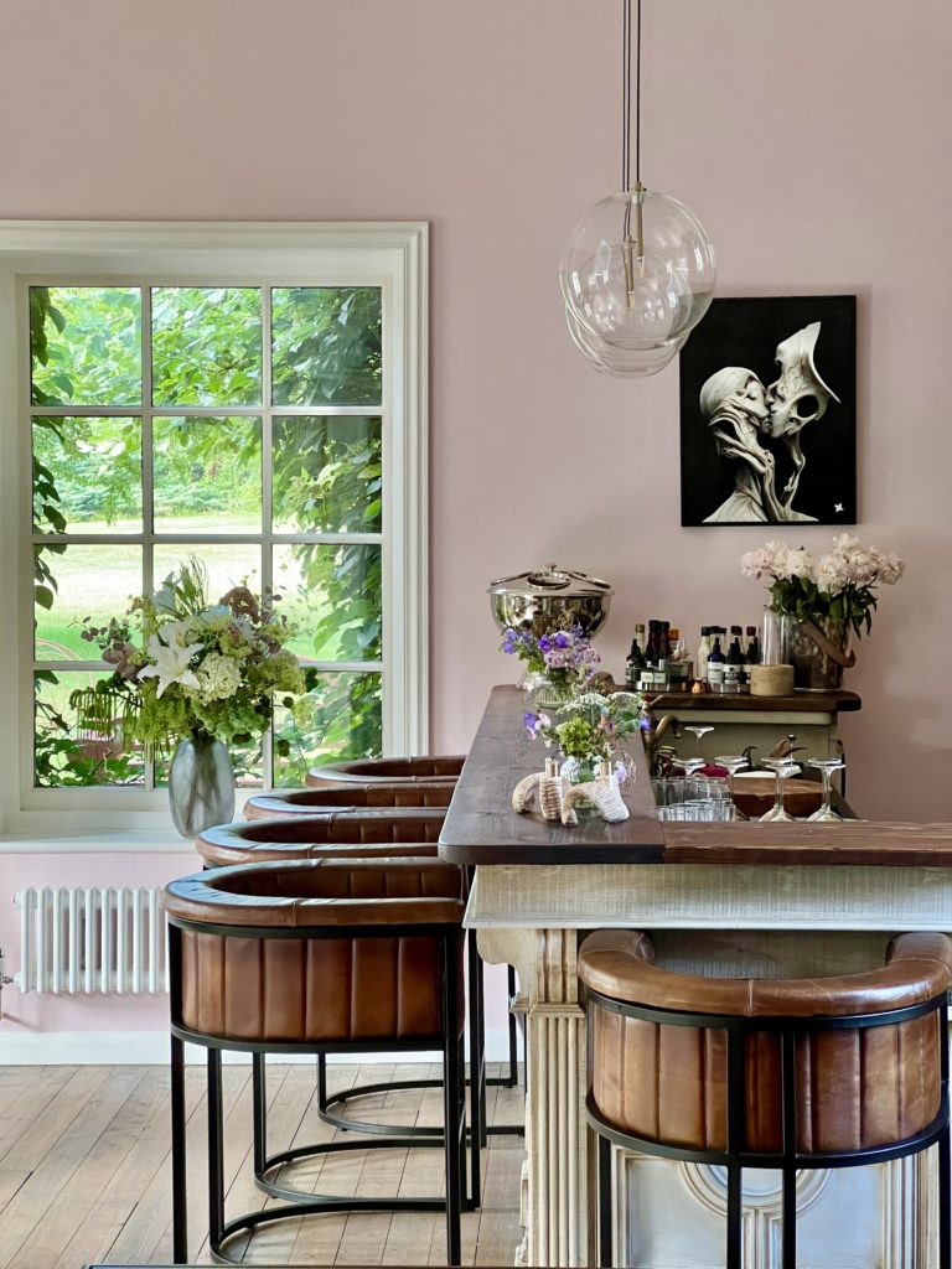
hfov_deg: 19.1
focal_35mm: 77
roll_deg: +0.3
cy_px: 634
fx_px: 2824
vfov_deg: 25.3
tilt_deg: -3.8
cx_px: 476
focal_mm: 9
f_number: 2.8
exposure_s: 1/60
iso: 400
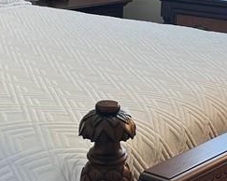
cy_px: 83
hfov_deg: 17.9
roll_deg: -1.3
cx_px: 93
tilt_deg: -14.6
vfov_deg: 14.4
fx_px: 718
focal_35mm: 107
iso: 64
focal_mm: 5.1
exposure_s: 1/60
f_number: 1.6
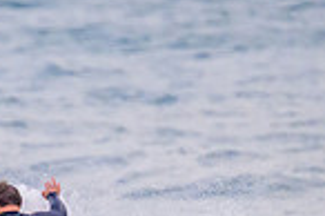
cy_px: 328
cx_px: -47
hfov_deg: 0.7
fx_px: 25862
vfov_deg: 0.5
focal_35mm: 2868
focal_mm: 690
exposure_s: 1/2000
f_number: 11
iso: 3200
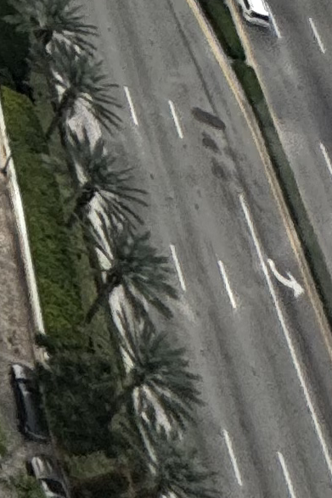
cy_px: -1036
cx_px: -931
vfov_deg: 11.1
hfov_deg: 8.5
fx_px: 1384
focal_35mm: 100
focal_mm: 2.22
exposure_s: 1/831
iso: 50
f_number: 2.2
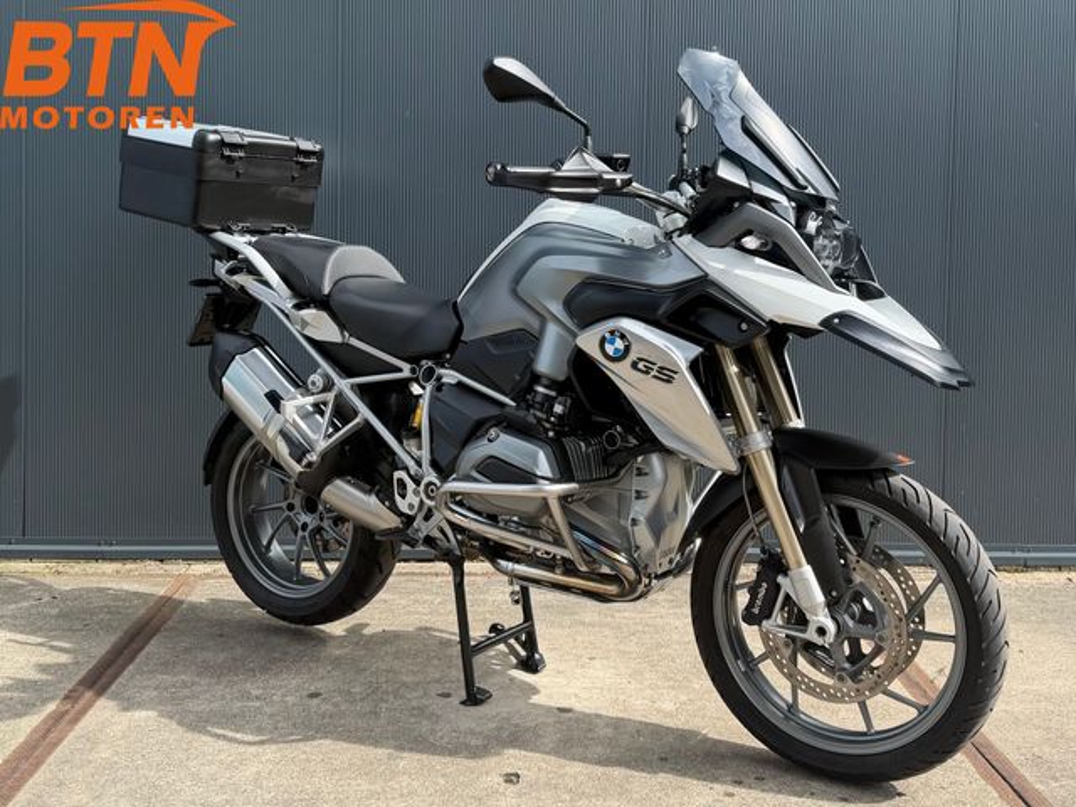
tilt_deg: -2.1
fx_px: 746
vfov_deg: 56.8
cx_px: 538
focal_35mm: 24
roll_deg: -0.2
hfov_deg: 71.6
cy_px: 404
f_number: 1.78
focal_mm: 6.76
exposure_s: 1/1493
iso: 80
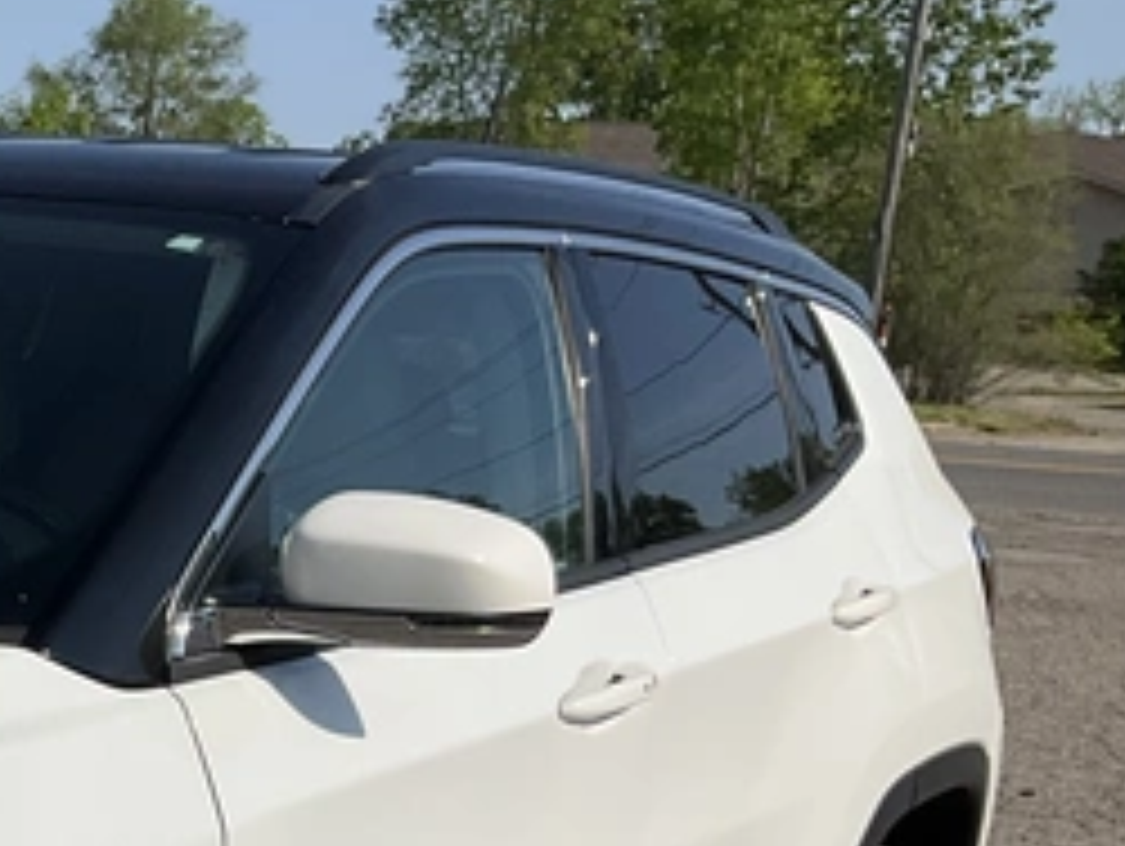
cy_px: 929
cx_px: -504
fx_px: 2830
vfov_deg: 16.5
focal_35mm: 87
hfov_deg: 19.8
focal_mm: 3
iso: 25
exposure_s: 1/4065
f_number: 1.8
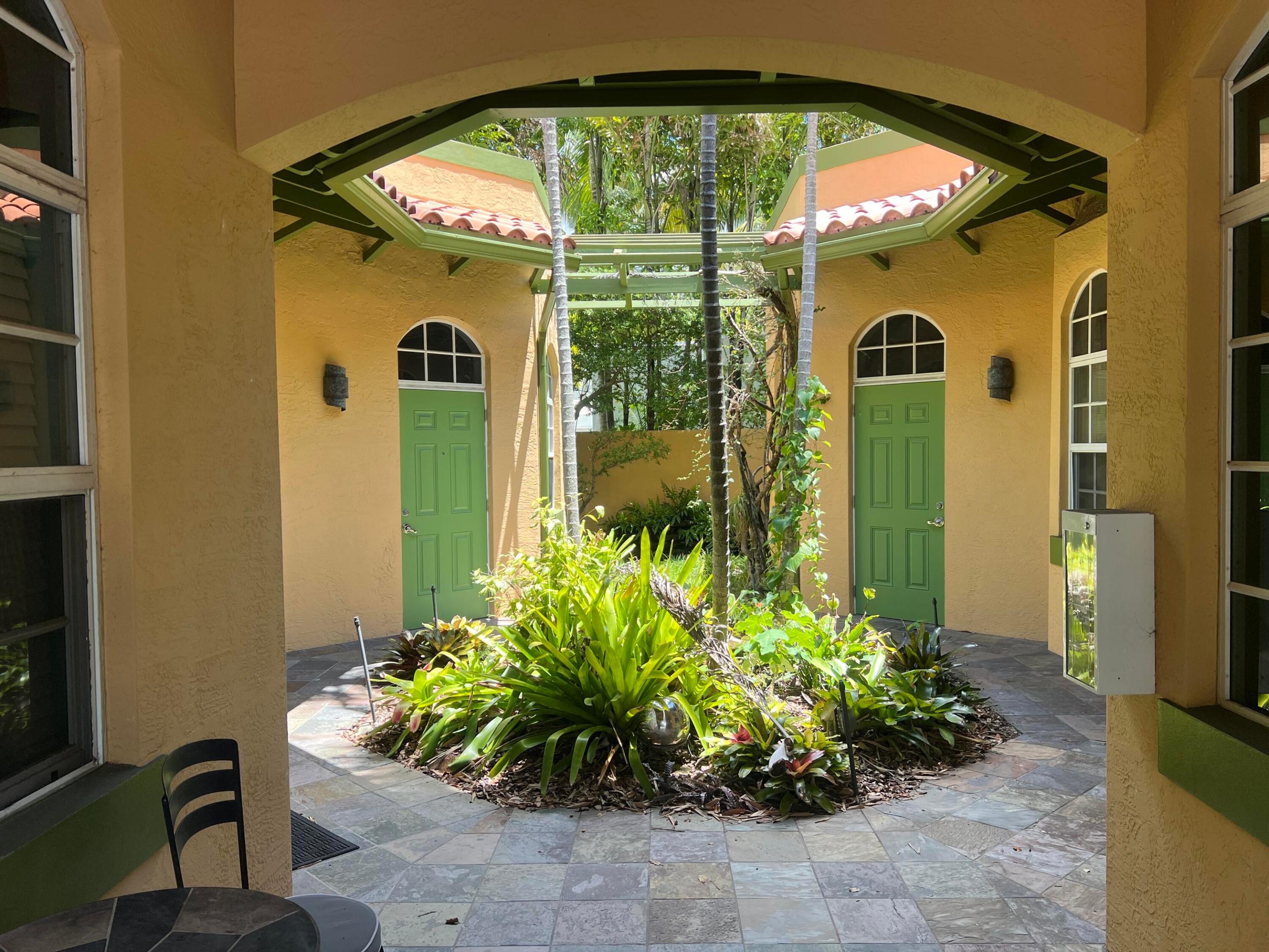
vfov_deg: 53.1
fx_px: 953
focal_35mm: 26
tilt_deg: -3.9
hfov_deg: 67.3
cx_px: 634
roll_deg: +0.6
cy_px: 476
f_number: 1.5
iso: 50
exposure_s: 1/448
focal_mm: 5.7
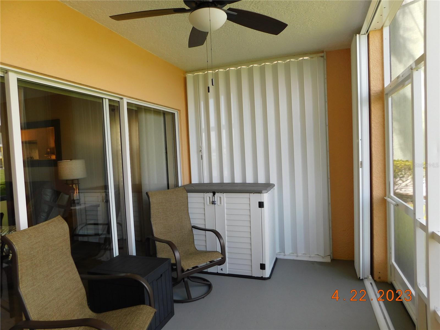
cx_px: 220
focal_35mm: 23
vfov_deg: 58.9
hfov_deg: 73.9
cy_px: 165
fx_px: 292
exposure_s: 1/125
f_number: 3
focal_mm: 4
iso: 125
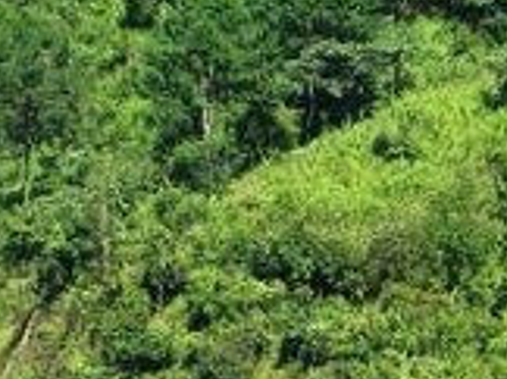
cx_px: 263
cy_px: 476
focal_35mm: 467
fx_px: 6830
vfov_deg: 3.2
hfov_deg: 4.3
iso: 50
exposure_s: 1/249
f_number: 5.3
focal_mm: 26.3
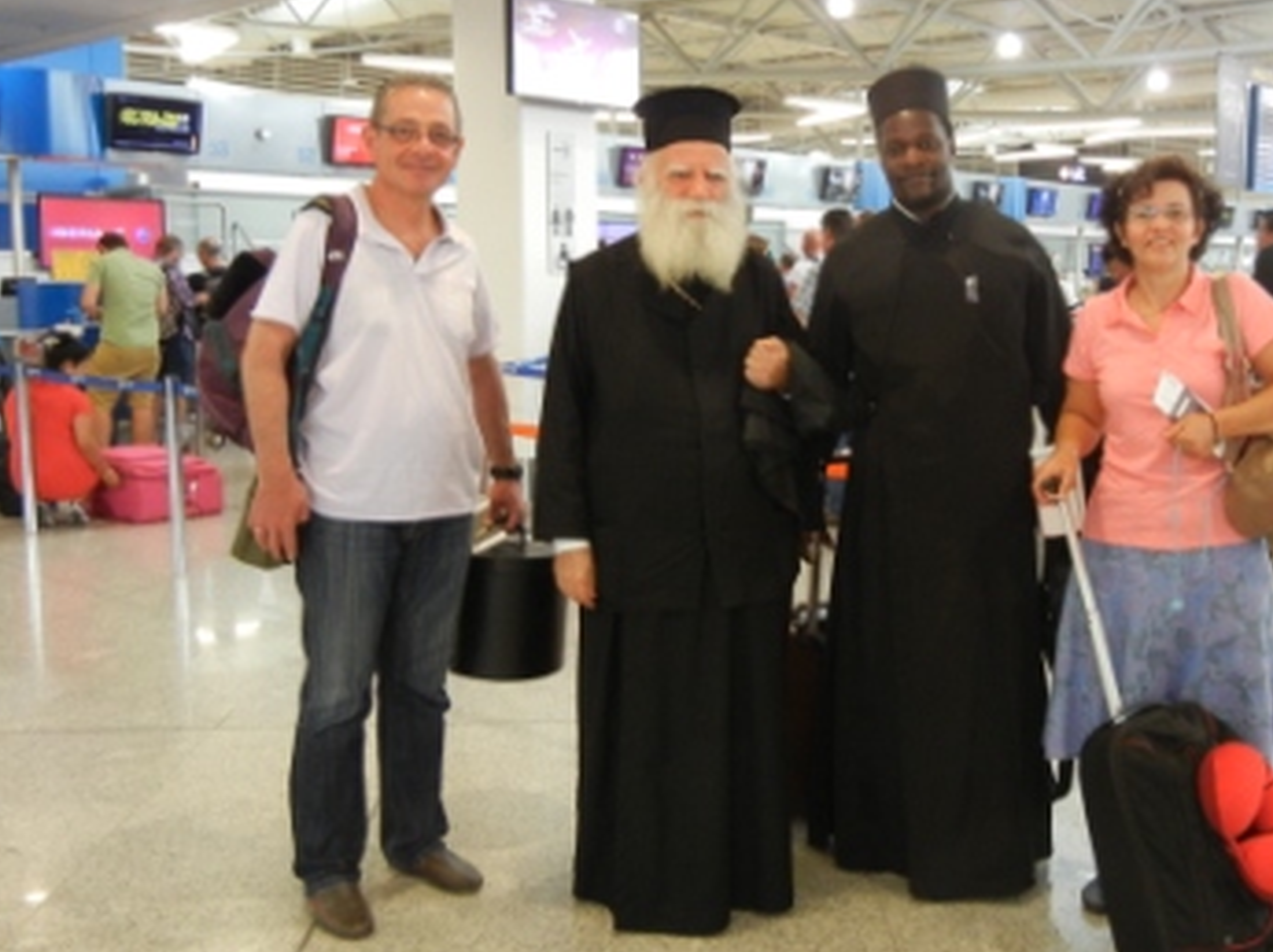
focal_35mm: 39
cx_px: 767
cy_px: 450
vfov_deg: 36.7
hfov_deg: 47.6
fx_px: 1433
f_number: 3.5
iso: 400
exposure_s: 1/17
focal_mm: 5.4
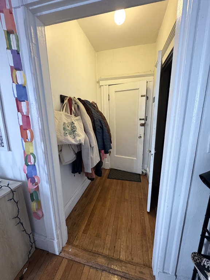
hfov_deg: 85.7
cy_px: 140
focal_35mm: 14
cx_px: 105
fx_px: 113
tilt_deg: -11.6
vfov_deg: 102.1
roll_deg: +1.1
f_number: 2.2
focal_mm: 2.22
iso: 500
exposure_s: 1/60
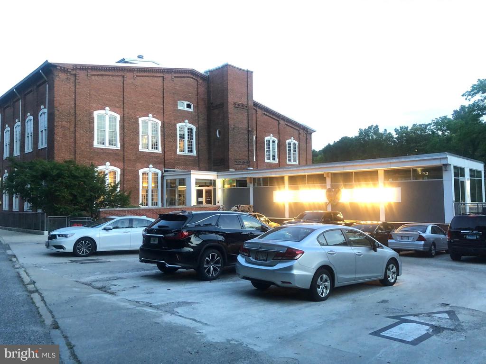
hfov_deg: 63.4
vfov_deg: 49.7
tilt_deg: +1.3
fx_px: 393
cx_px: 243
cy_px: 182
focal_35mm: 28
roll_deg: +0.8
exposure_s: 1/15
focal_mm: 4
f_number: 1.8
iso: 80
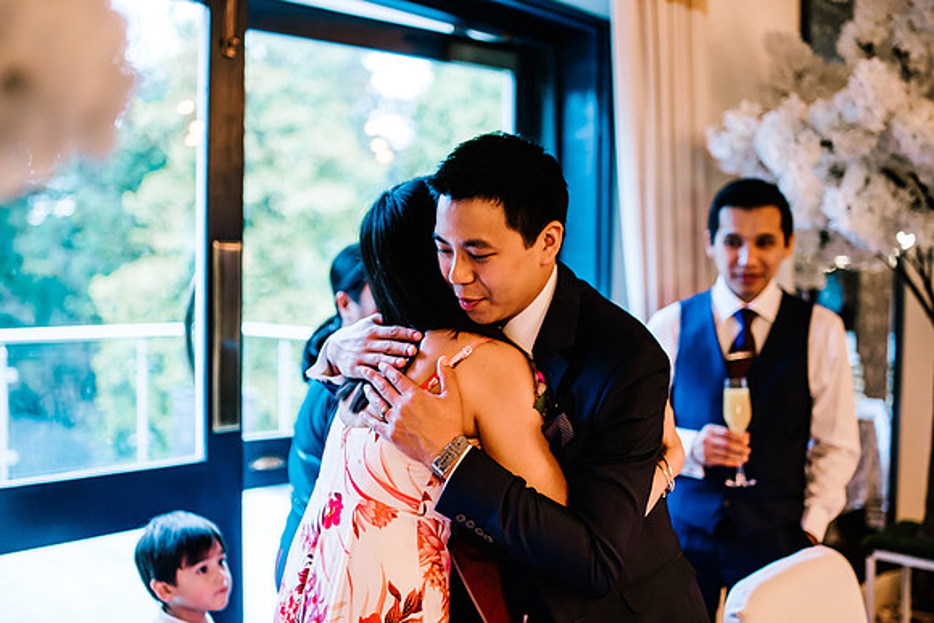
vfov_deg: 36.0
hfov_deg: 51.9
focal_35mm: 37
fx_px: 960
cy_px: 312
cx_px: 467
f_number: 1.4
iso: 1000
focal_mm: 35
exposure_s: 1/250
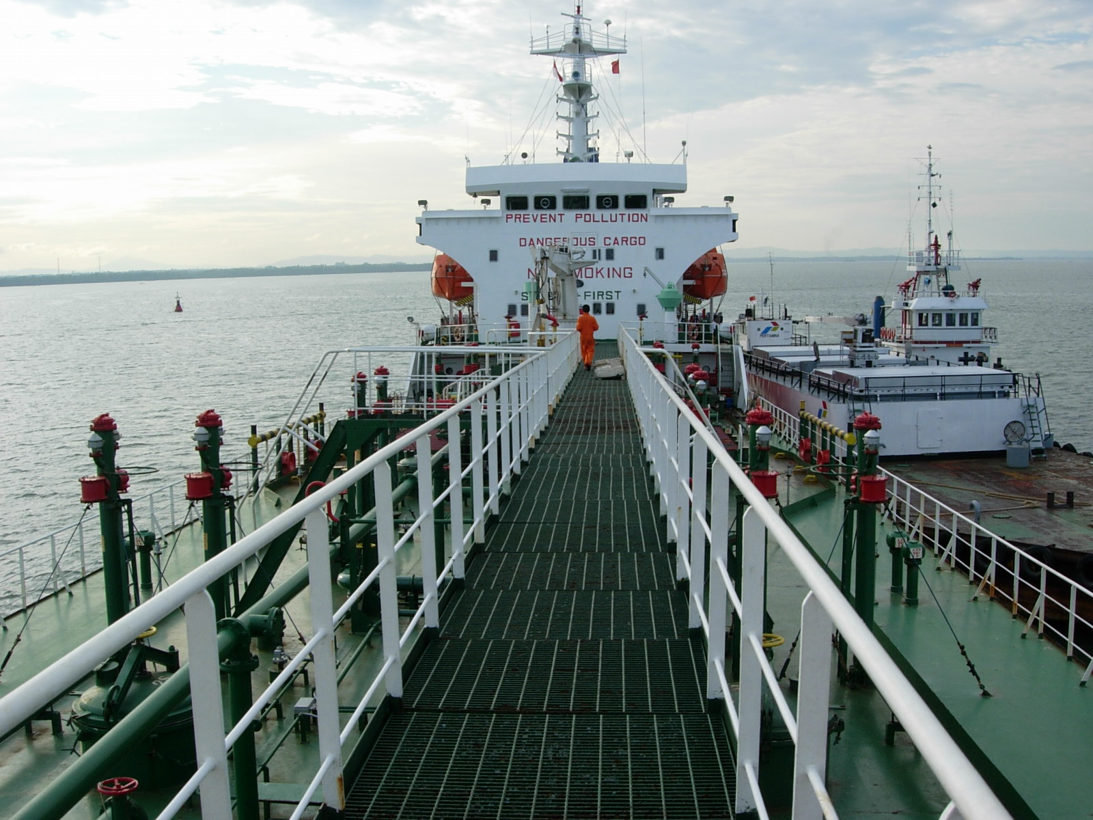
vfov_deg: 37.7
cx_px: 546
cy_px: 410
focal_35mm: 38
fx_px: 1200
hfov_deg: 49.0
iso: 64
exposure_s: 1/373
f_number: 4.8
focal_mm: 7.8
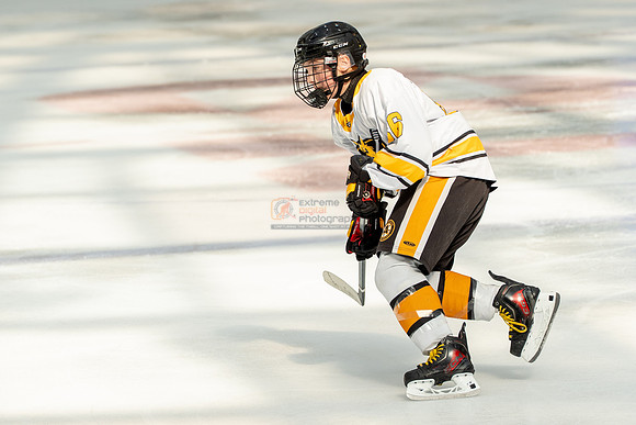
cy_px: 267
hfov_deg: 7.3
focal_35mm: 283
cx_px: 318
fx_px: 5001
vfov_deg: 4.9
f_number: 3.5
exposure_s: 1/1600
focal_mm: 150
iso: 800
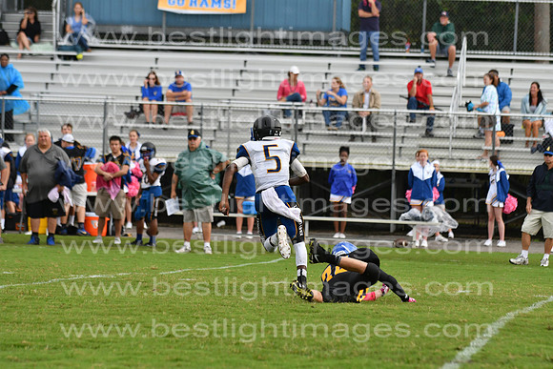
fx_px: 3226
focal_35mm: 210
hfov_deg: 9.8
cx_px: 276
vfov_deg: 6.5
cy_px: 184
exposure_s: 1/4000
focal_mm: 140
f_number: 3.5
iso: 800
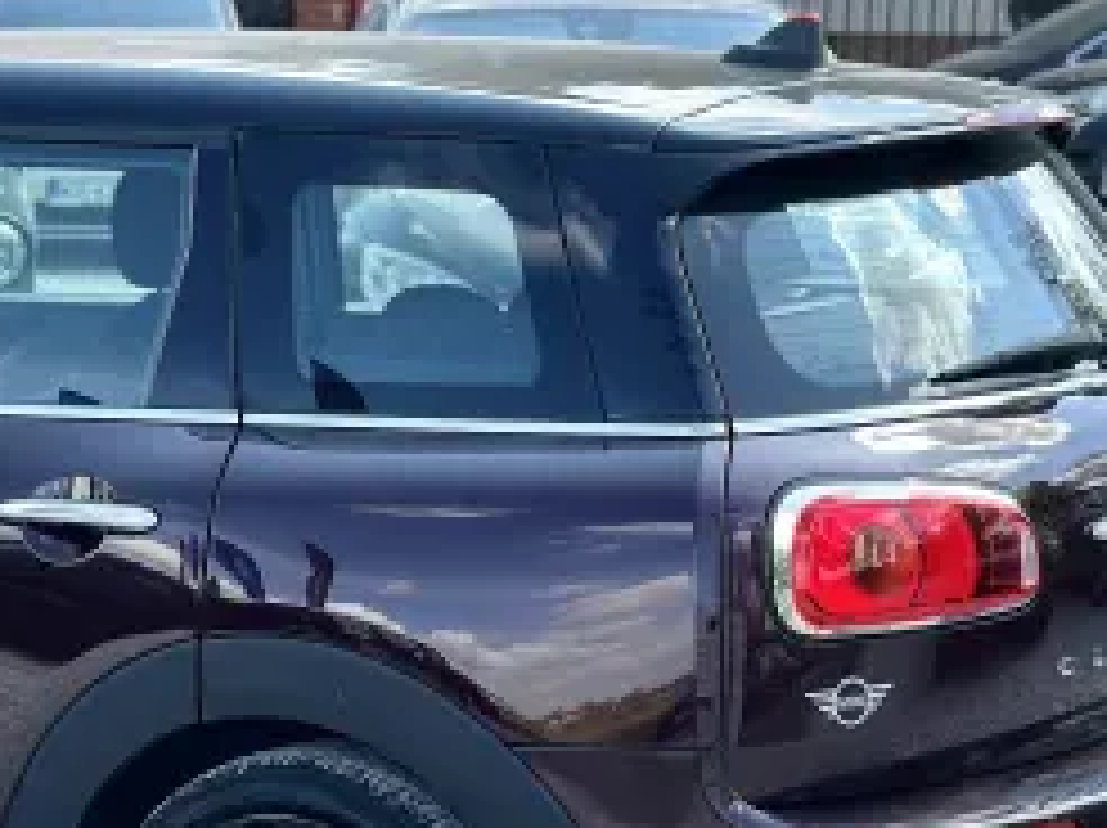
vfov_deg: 11.8
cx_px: 27
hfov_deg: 15.5
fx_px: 3994
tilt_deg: -8.0
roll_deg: -1.5
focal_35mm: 125
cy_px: 500
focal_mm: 6.86
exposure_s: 1/1073
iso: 80
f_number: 1.78
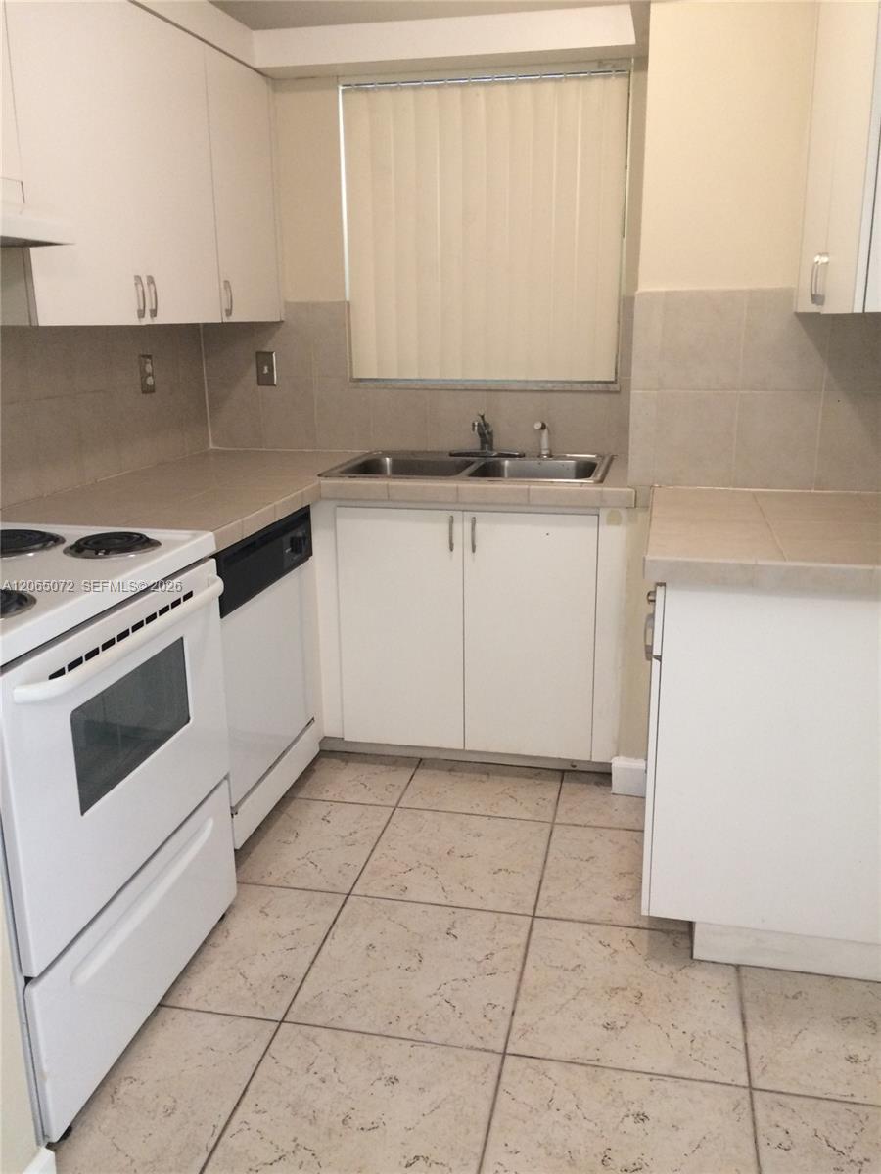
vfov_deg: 61.7
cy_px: 587
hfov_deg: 48.2
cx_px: 440
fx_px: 984
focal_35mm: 29
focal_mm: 4.15
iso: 125
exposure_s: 1/30
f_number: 2.2
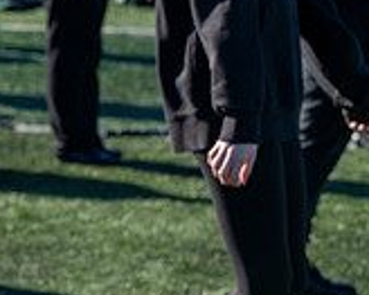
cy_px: -30
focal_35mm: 232
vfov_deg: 6.6
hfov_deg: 8.1
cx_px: -236
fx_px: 2532
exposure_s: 1/2000
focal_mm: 70
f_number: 5
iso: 250
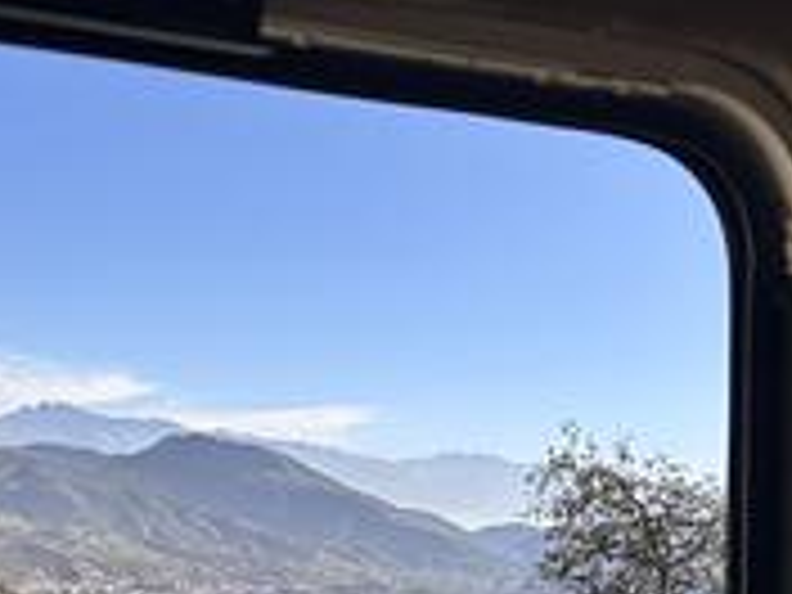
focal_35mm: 63
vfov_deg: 22.9
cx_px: 133
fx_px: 1441
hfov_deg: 29.8
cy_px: 495
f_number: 1.5
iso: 50
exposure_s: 1/3831
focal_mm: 5.7
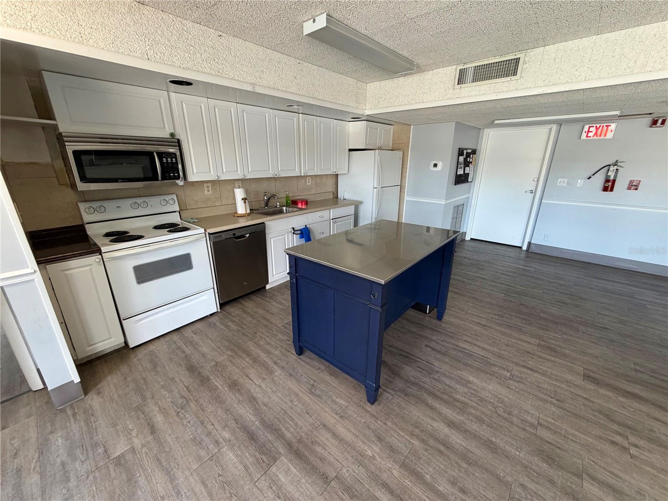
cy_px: 250
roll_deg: +0.0
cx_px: 334
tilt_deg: -18.2
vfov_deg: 85.7
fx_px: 270
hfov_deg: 102.1
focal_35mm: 14
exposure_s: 1/120
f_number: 2.2
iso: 250
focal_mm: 2.22
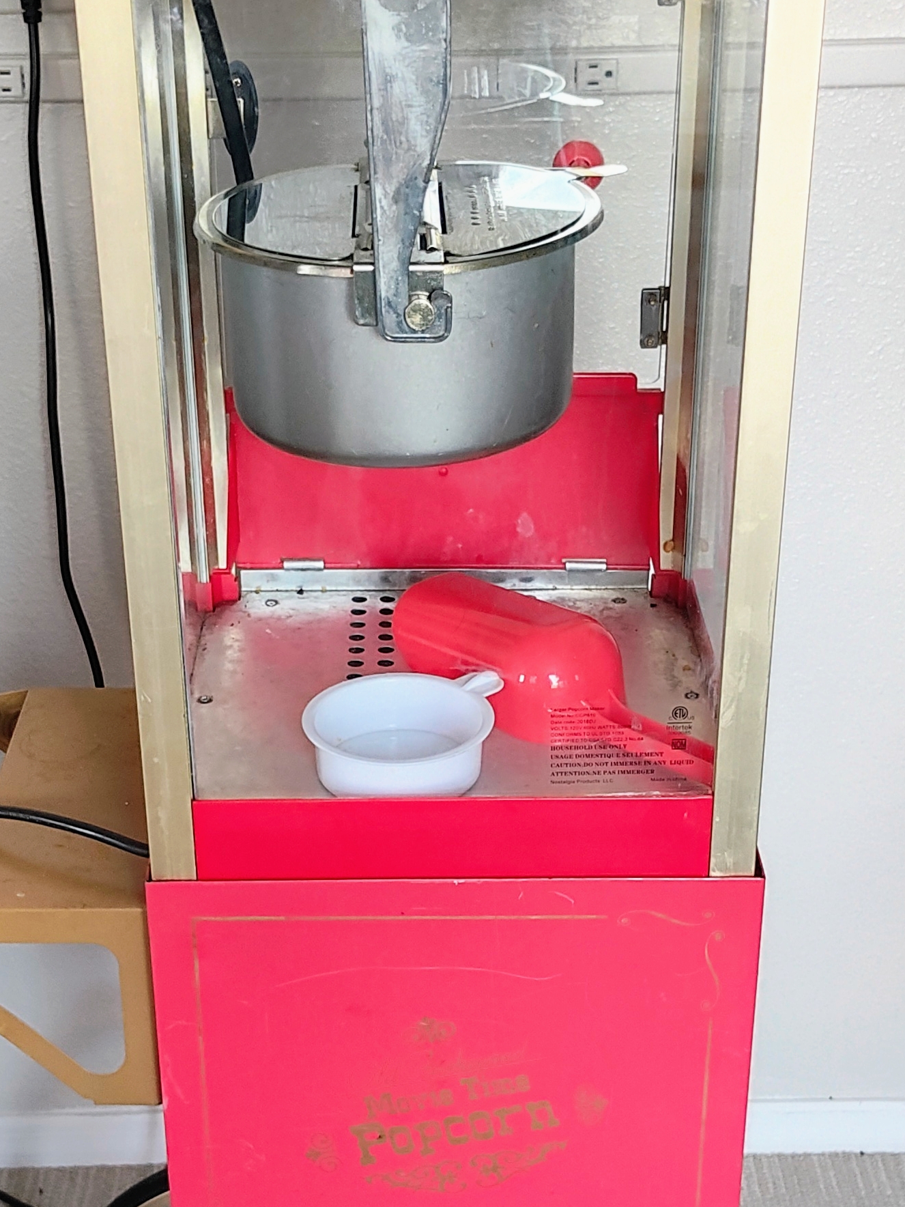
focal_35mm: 57
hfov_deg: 25.6
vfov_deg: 33.7
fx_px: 1987
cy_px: 703
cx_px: 405
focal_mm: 4.15
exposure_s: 1/60.1
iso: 394
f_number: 1.5
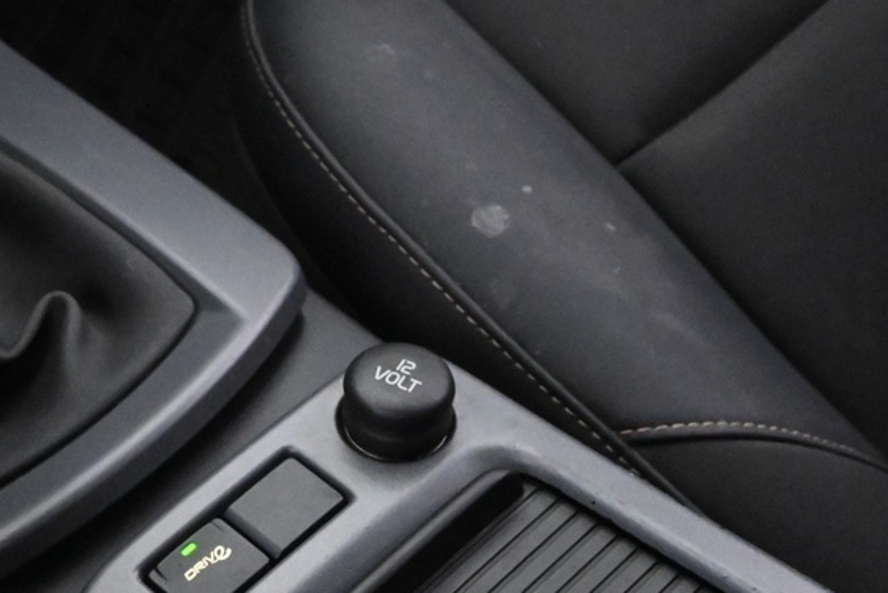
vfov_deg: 19.7
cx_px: 219
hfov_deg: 28.8
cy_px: 410
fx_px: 1703
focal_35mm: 69
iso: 6400
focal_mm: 16
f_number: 5
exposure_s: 1/25
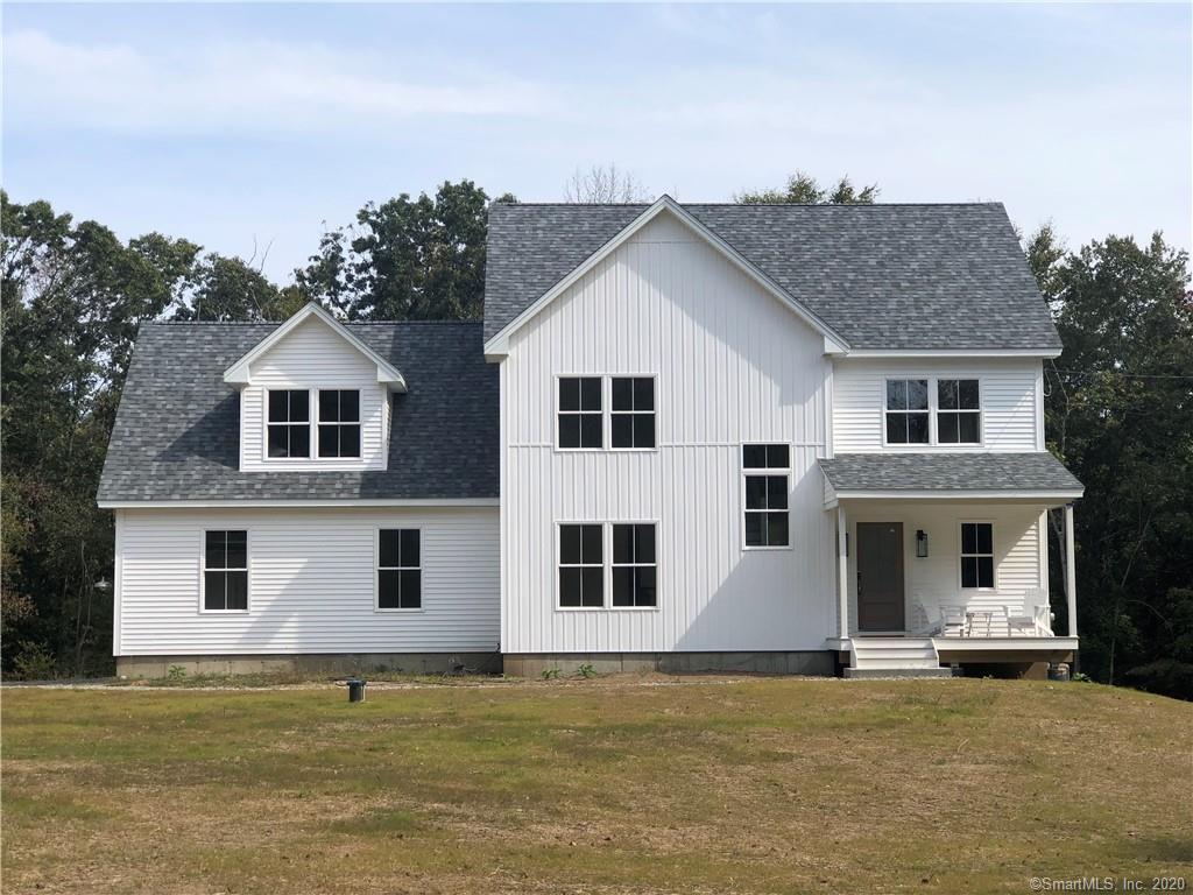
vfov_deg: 25.7
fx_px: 1964
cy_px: 448
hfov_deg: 33.8
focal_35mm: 57
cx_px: 596
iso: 20
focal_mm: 6.6
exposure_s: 1/842
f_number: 2.8
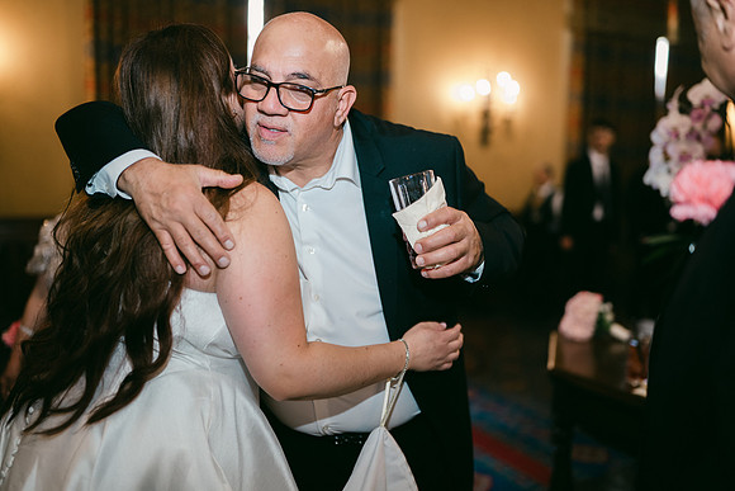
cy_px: 246
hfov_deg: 54.4
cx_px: 368
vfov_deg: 37.9
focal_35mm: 35
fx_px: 715
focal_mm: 35
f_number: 1.2
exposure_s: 1/125
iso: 640
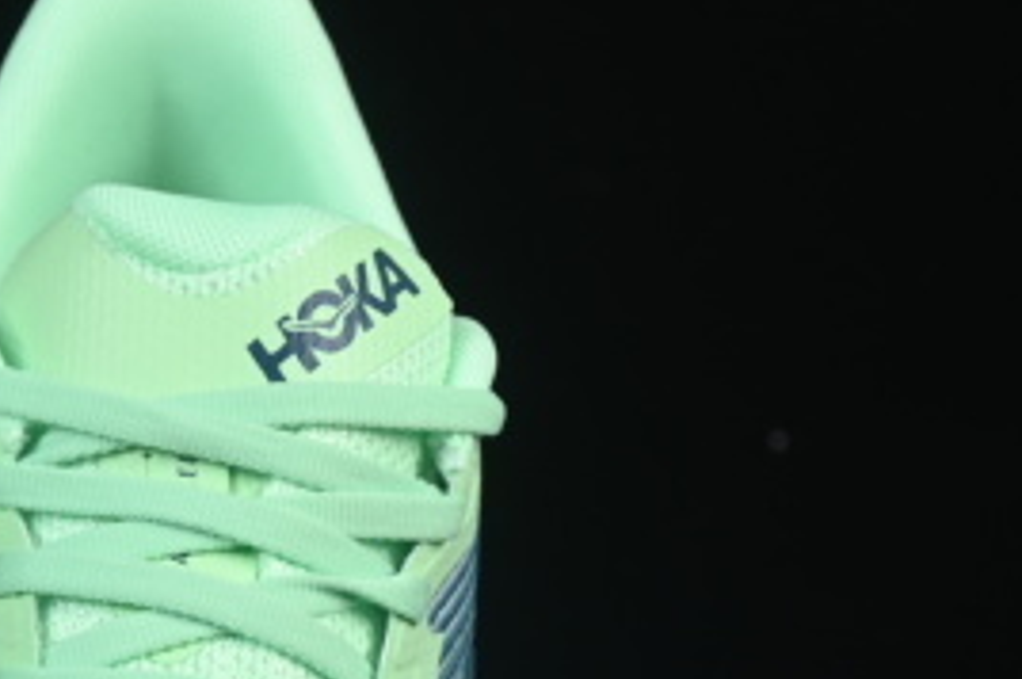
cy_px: 883
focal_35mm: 224
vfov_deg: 6.1
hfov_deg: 9.1
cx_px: -244
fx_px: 6351
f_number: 8
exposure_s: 1/80
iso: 160
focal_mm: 50
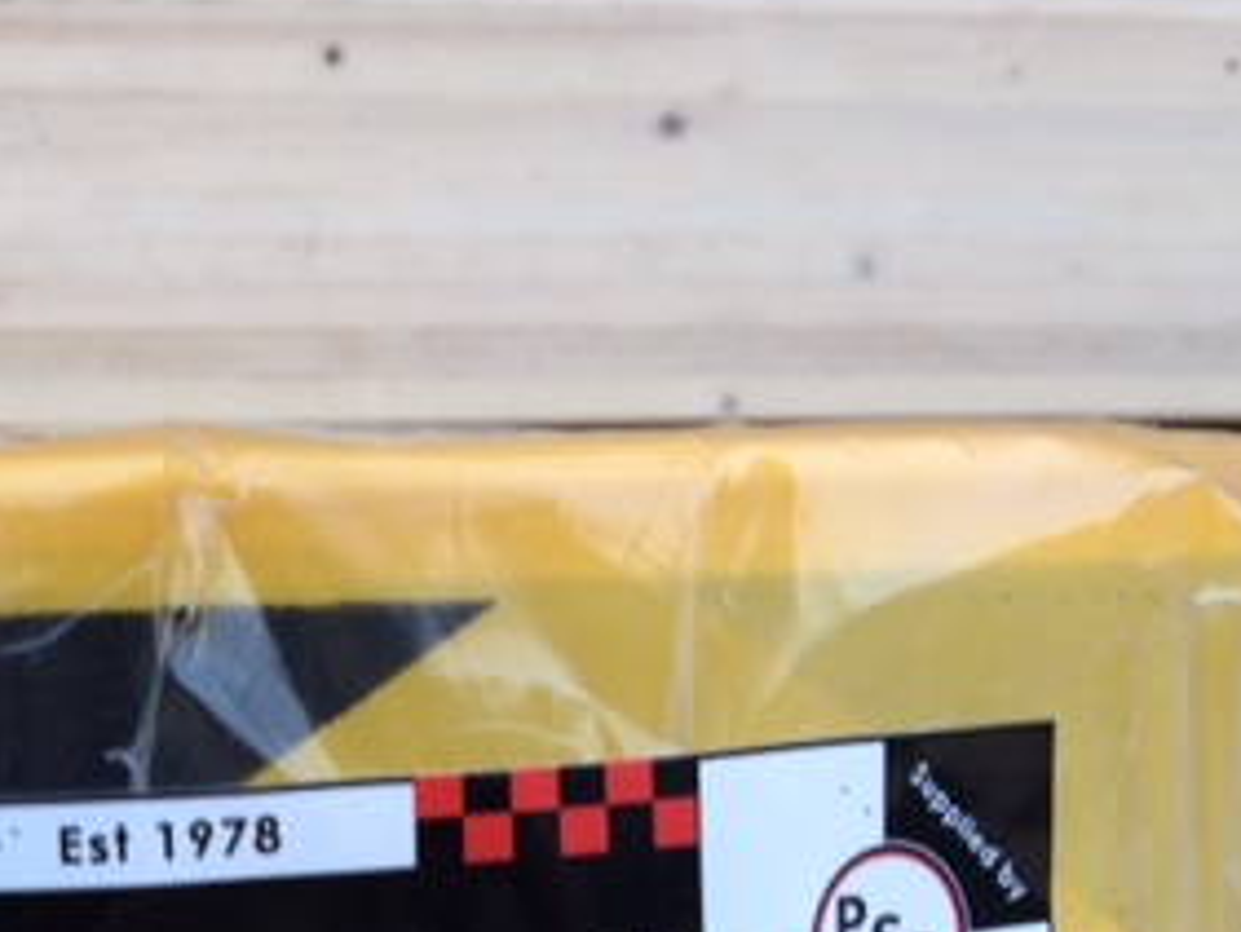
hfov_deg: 28.0
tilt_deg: -11.0
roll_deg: +1.5
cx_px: 57
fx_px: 2367
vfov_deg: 21.4
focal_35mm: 66
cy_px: 959
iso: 40
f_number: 2.2
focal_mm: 4.15
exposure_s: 1/50
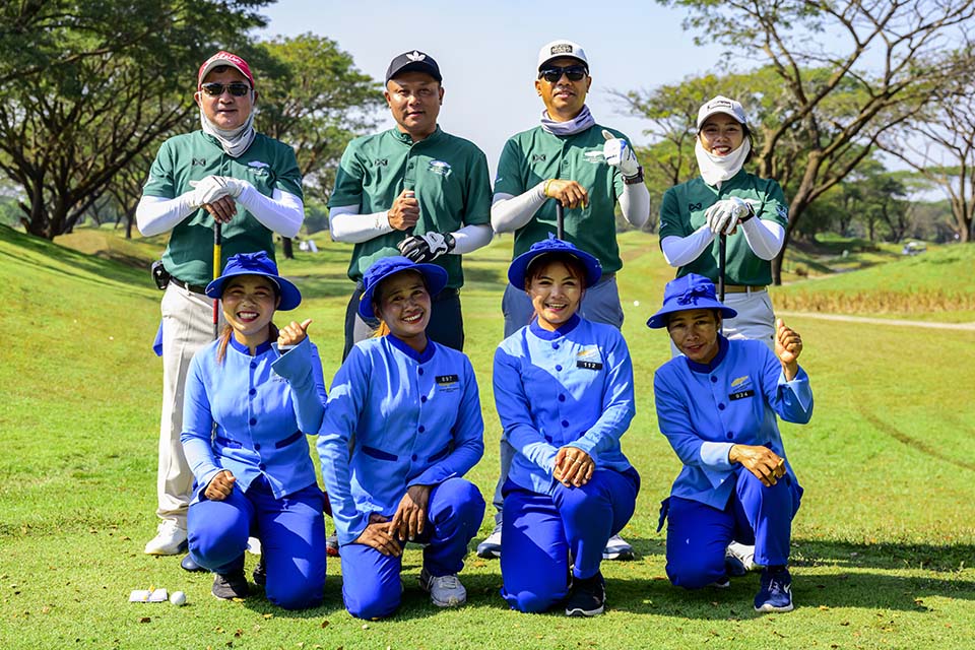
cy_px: 325
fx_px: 1273
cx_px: 488
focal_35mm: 47
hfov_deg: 41.9
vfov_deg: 28.6
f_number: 5
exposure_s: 1/1600
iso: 1250
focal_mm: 47
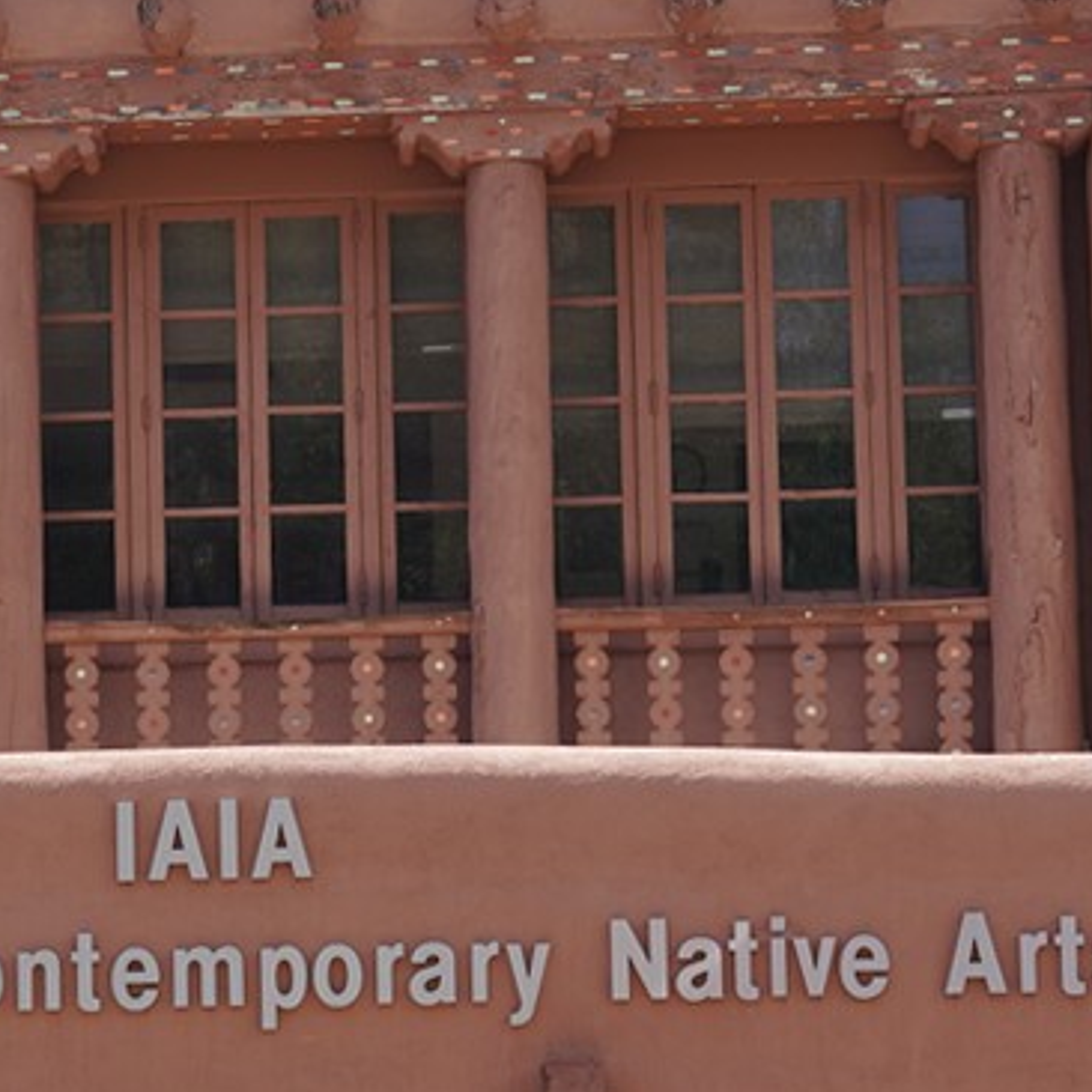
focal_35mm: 158
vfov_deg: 11.0
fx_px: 5639
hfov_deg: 10.9
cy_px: 877
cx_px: -51
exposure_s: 1/100
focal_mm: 34
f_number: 9
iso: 100
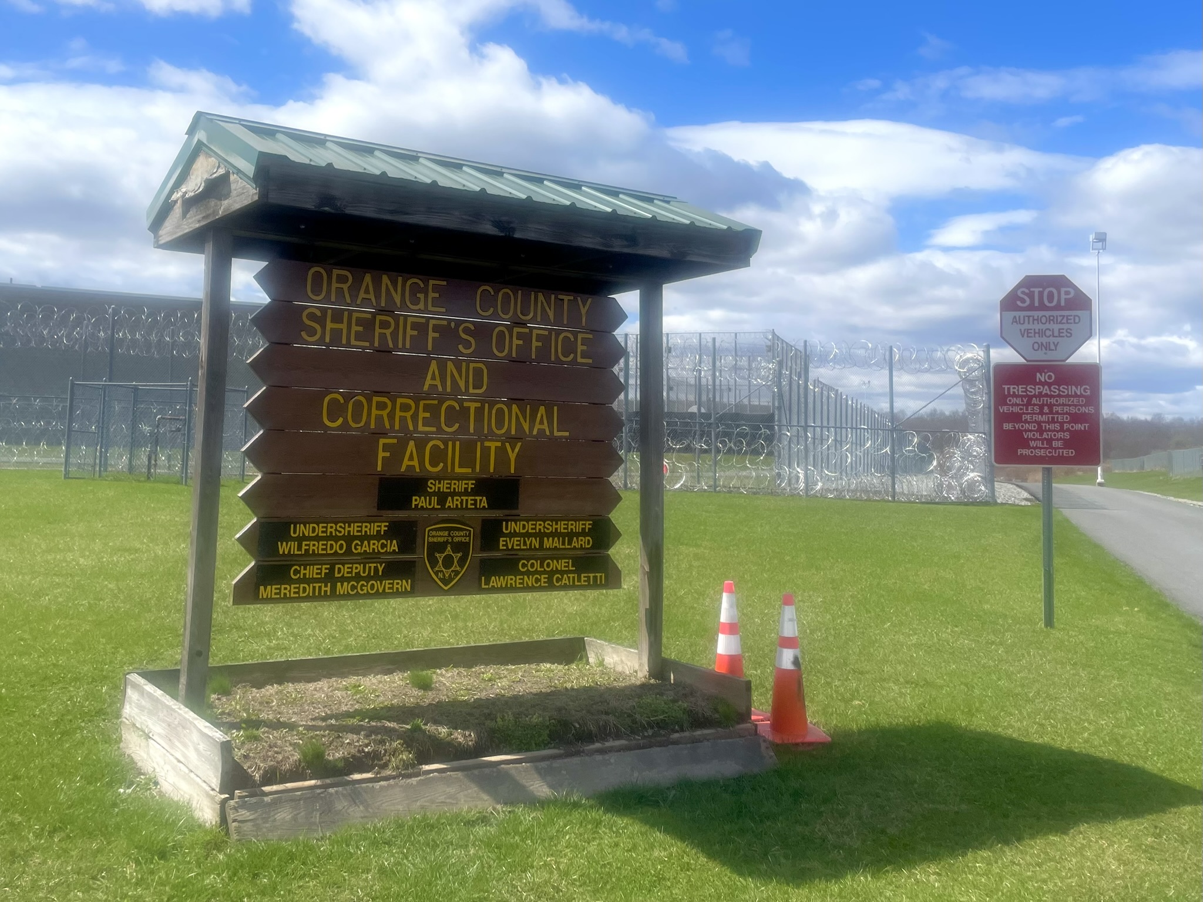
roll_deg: -1.1
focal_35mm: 26
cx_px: 602
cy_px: 451
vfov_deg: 53.1
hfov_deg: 67.3
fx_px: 904
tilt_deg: +5.0
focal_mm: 4.2
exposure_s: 1/5291
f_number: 1.6
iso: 32
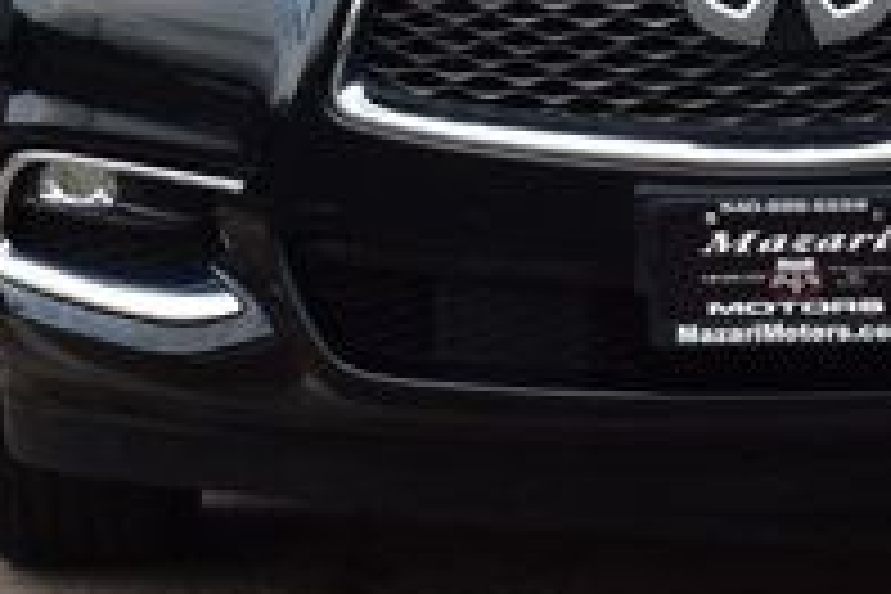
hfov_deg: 7.5
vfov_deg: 4.9
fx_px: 6721
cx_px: 922
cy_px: -756
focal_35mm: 272
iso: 400
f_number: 10
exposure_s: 1/200
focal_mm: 35
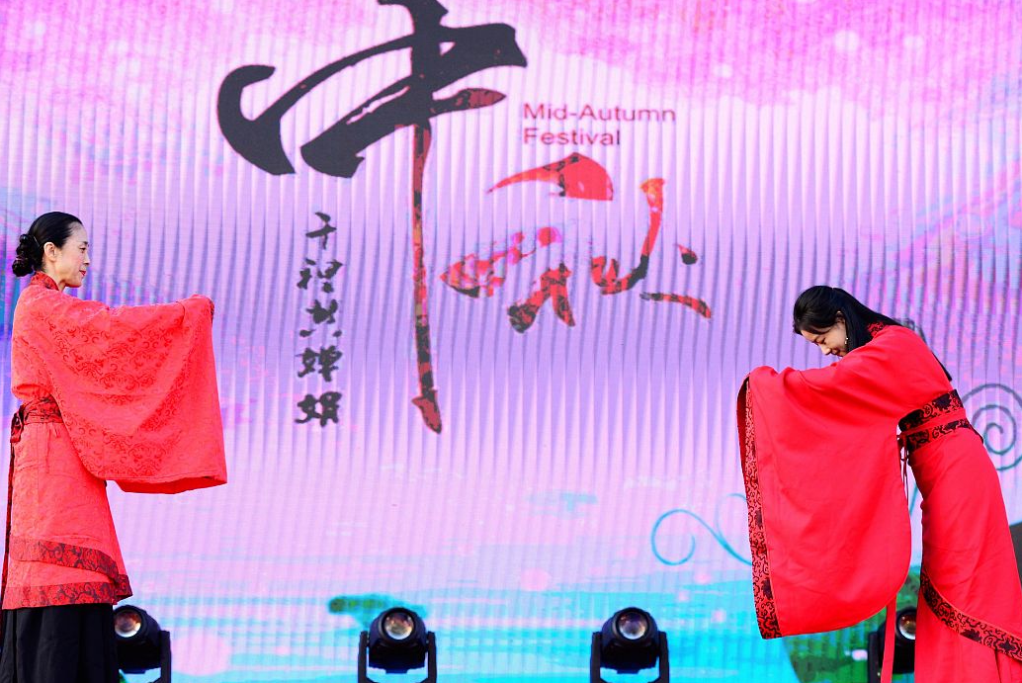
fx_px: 2471
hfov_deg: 23.4
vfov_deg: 15.7
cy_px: 362
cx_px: 513
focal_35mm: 87
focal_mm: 75
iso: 1100
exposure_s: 1/1600
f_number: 2.8
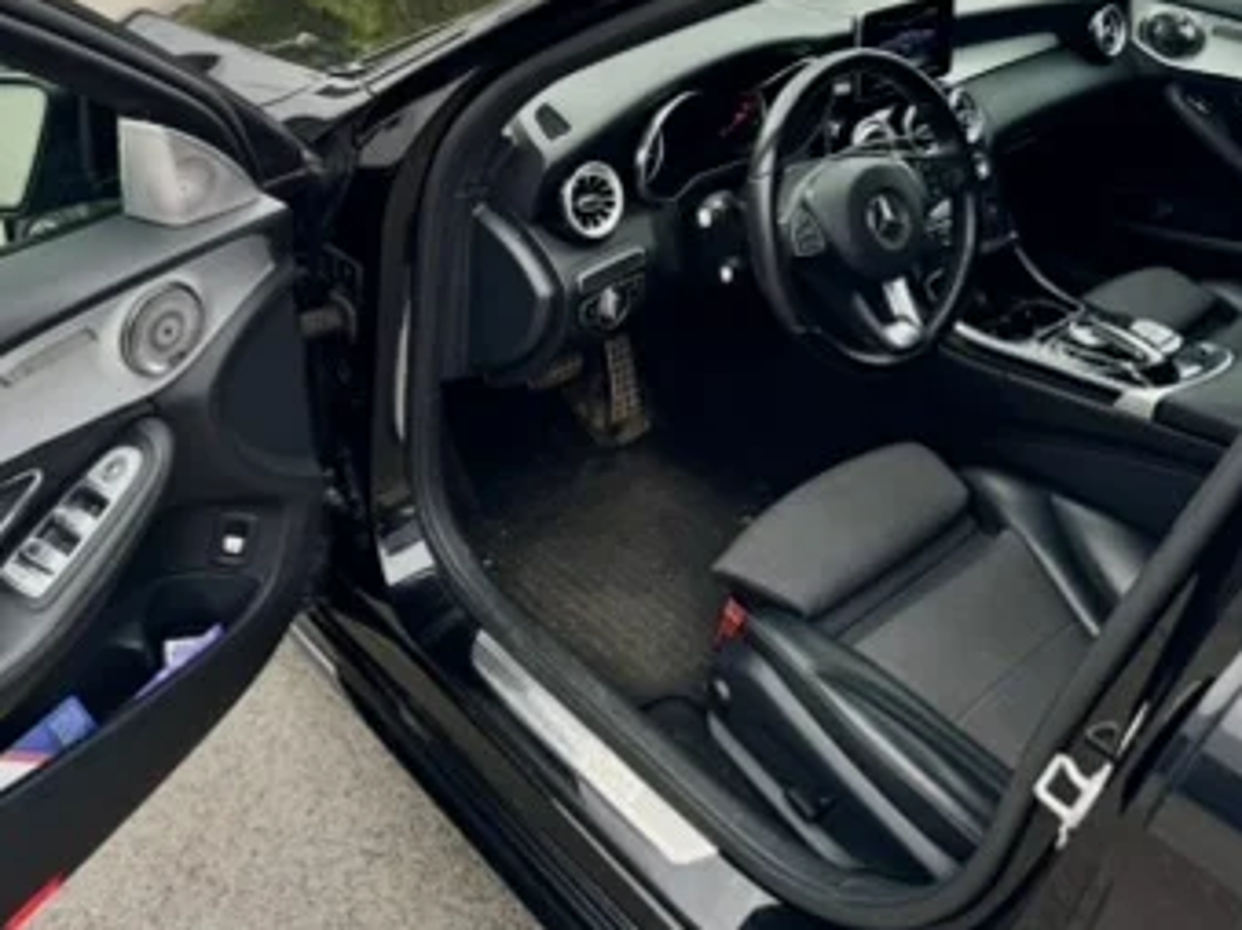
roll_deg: +0.2
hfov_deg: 54.0
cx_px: 601
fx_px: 1219
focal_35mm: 34
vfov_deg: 39.3
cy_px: 124
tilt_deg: -20.5
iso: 80
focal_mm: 6.76
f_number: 1.78
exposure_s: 1/888
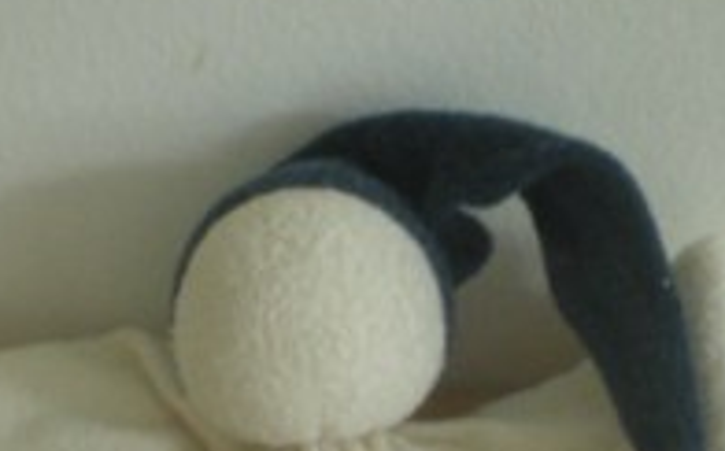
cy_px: 492
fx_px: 2112
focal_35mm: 107
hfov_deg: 19.5
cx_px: 333
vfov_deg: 12.0
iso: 200
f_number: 3.1
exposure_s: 1/25.3
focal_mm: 6.3
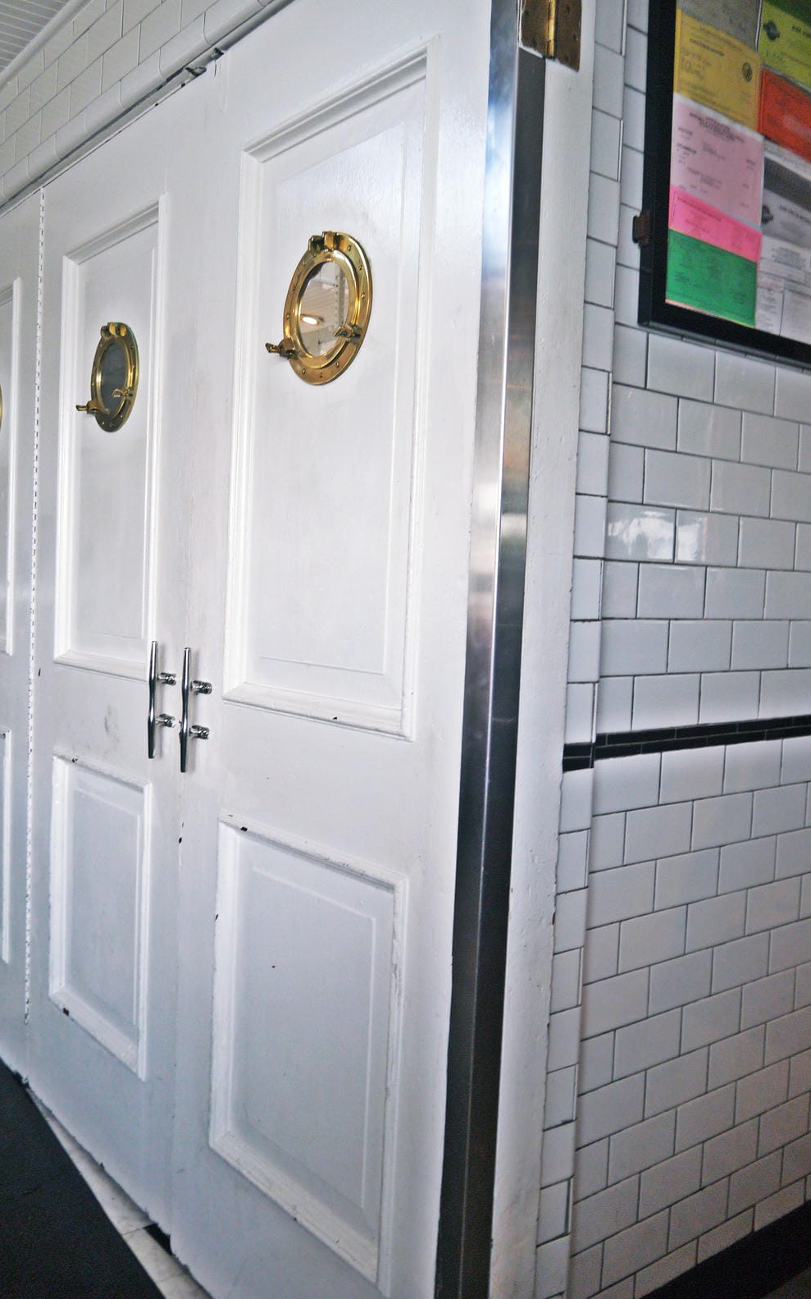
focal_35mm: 30
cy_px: 650
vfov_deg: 62.9
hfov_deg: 41.7
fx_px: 1061
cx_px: 353
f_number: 3.5
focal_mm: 14
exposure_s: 1/80
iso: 160
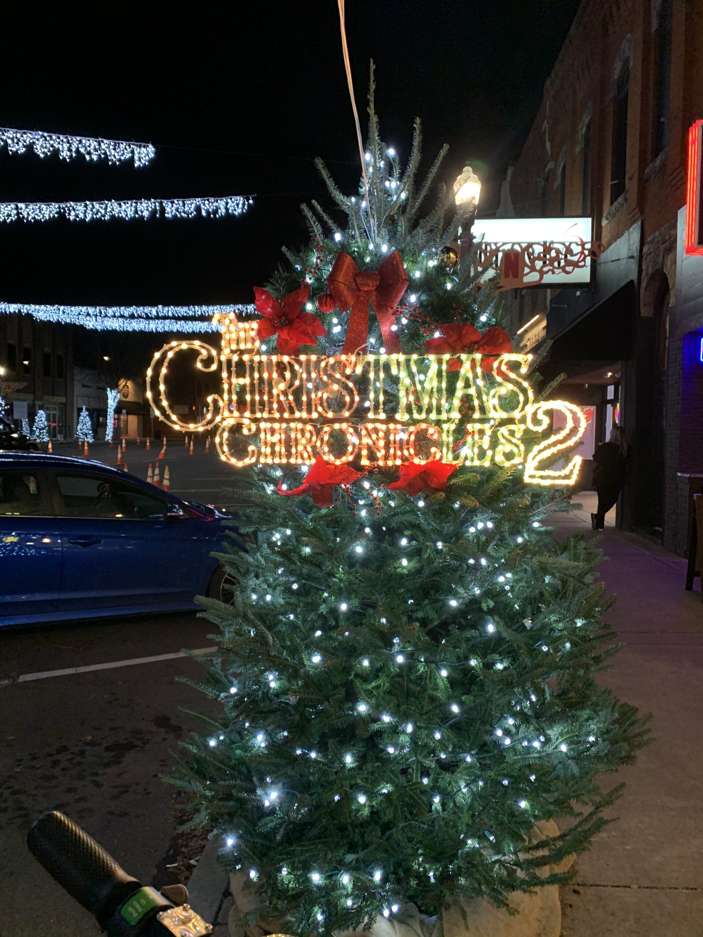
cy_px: 468
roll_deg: +0.1
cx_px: 352
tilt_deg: -2.8
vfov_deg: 67.3
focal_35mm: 26
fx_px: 704
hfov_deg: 53.1
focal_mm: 4.25
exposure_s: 1/60
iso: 320
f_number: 1.8
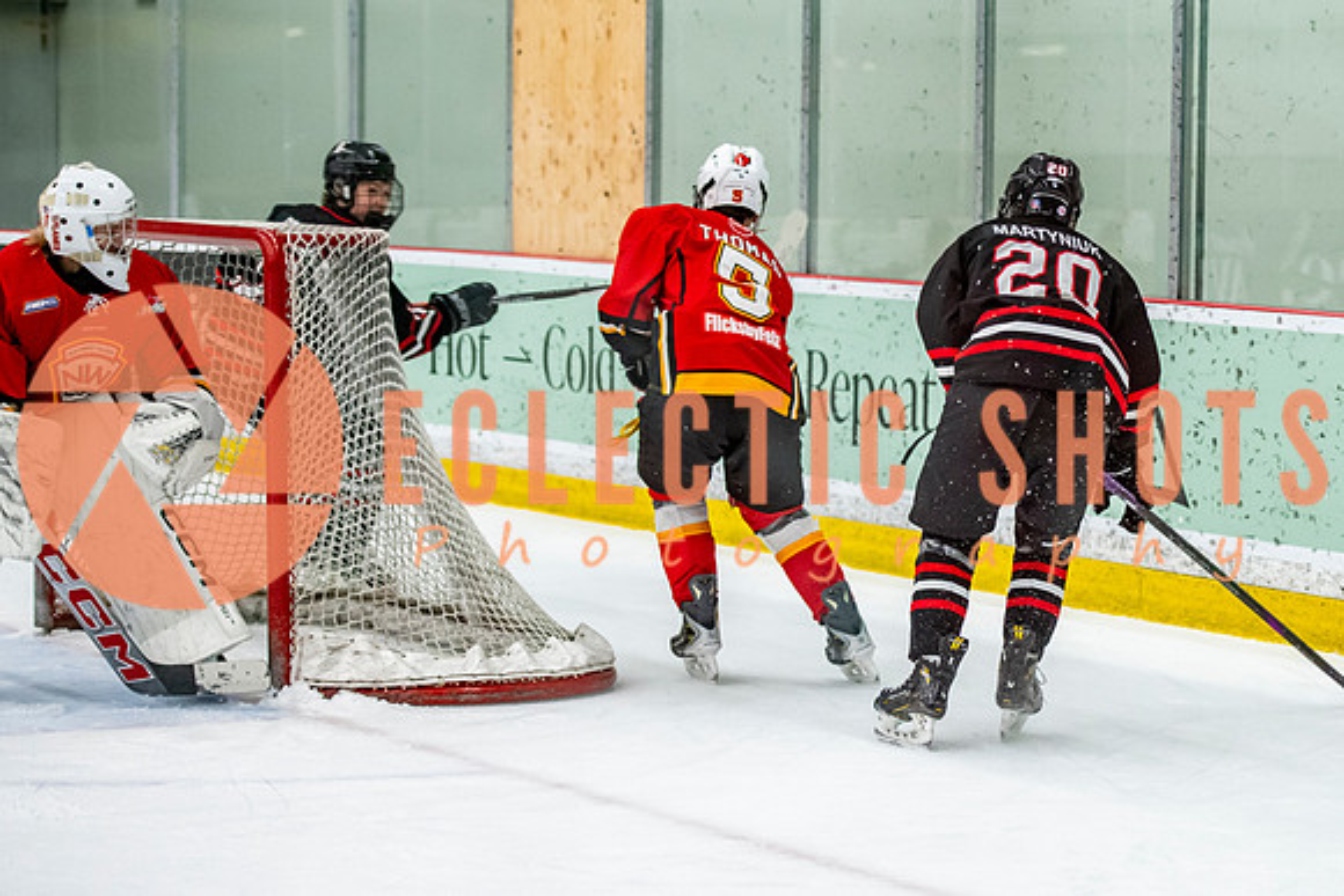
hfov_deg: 15.4
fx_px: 4926
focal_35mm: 132
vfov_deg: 10.4
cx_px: 1049
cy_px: 448
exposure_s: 1/640
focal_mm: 82
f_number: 3.2
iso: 2000
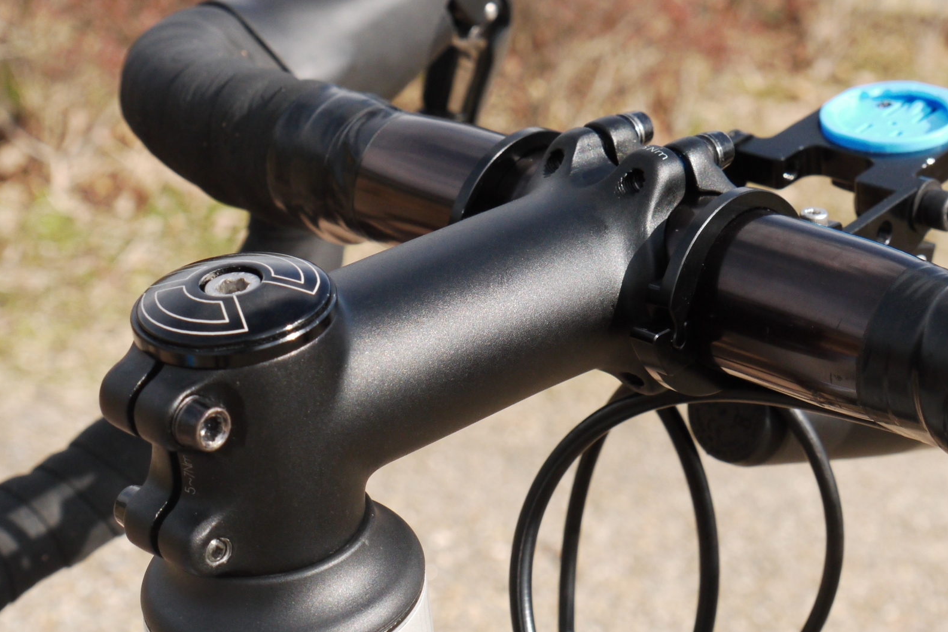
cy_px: 282
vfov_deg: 21.6
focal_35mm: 63
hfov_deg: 31.9
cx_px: 475
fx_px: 1659
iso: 400
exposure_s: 1/800
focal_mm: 30
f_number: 8
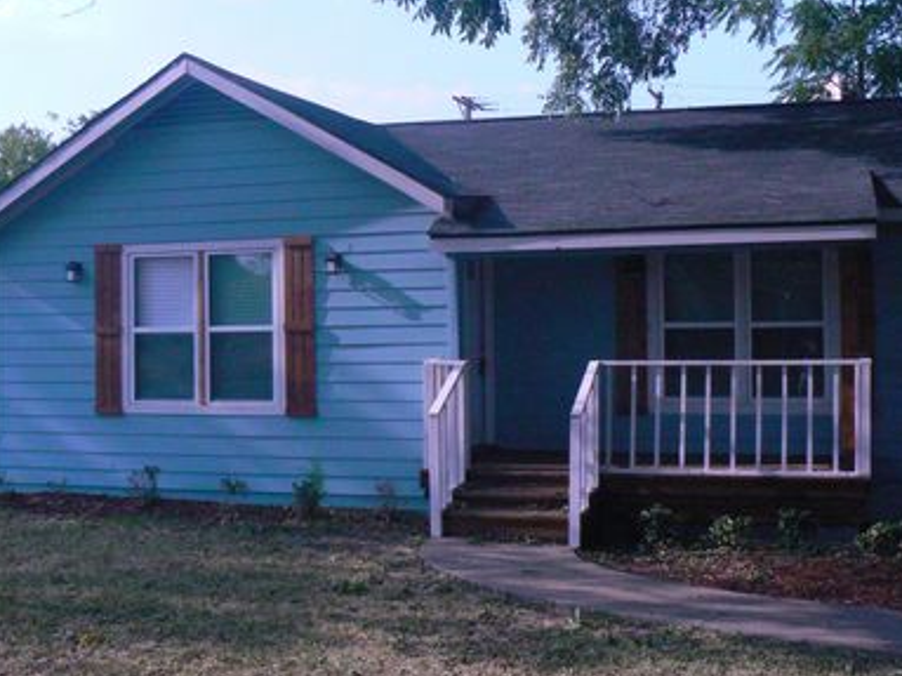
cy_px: 307
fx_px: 1224
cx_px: 466
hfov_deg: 40.4
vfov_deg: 30.8
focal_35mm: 47
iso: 400
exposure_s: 1/1300
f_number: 7.1
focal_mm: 6
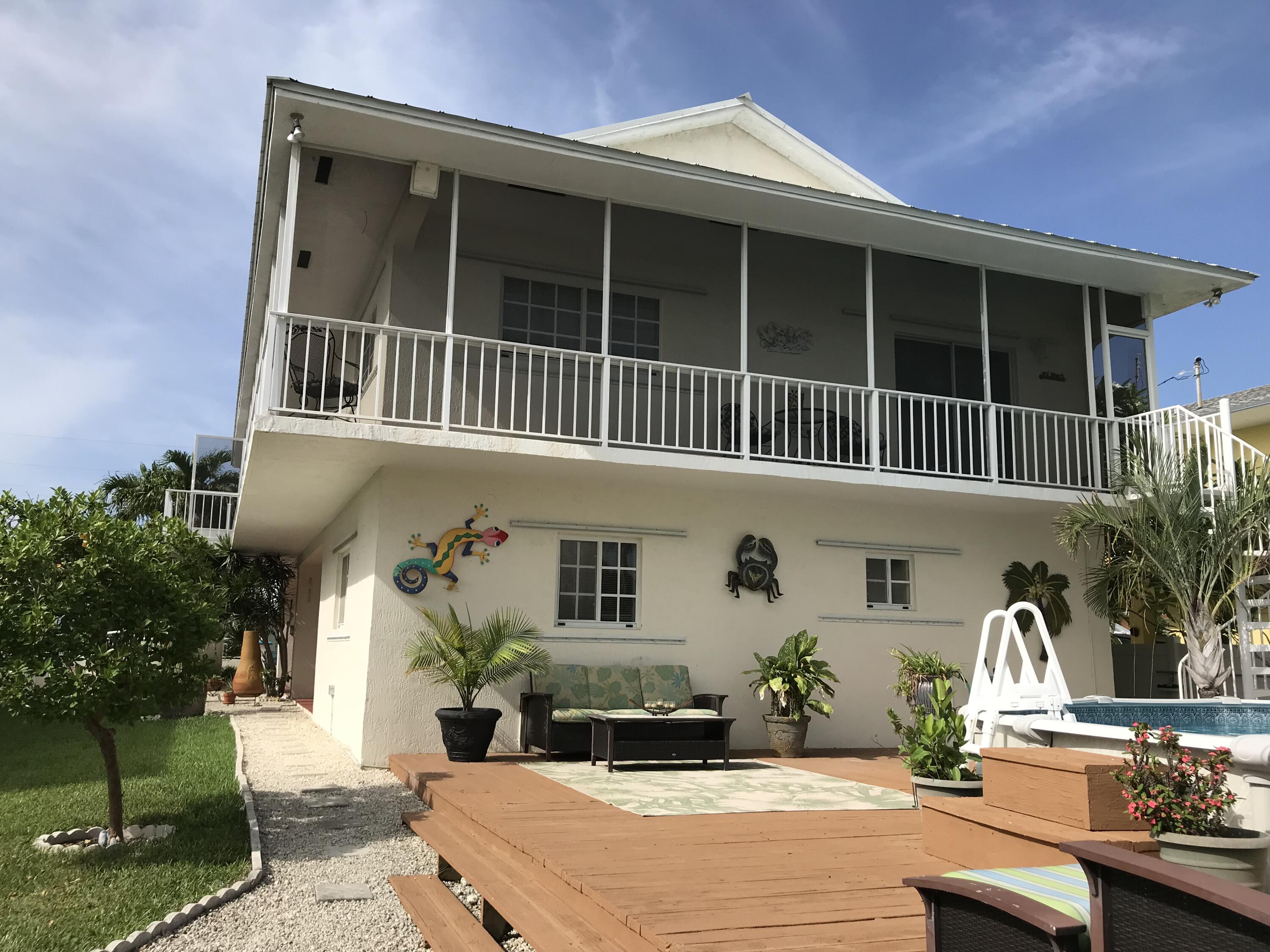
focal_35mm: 28
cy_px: 476
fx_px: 1027
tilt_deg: +9.9
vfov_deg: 49.7
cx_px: 635
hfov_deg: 63.4
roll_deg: -0.1
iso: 20
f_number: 1.8
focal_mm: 3.99
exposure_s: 1/2994
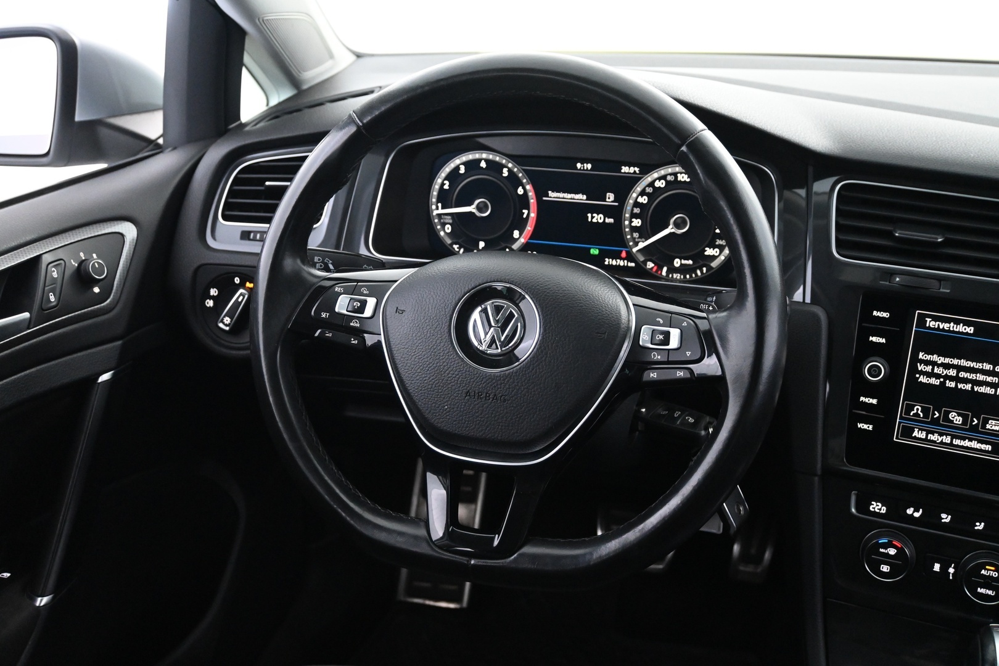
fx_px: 1041
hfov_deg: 51.3
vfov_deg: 35.5
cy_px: 333
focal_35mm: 38
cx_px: 500
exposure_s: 1/50
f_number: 4.2
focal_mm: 25
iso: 4000
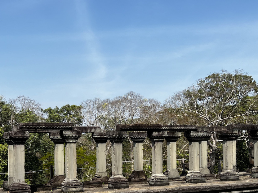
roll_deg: +0.3
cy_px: 144
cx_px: 145
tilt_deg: -0.7
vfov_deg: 28.7
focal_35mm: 50
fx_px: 373
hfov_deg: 38.1
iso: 50
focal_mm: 5.7
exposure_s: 1/3571
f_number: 1.5
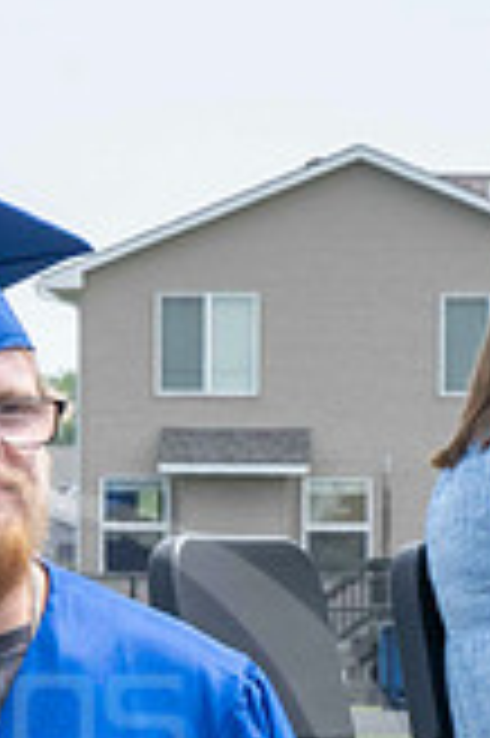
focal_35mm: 463
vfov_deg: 4.5
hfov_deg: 2.9
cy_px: 552
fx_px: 9472
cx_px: -682
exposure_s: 1/250
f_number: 13
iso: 200
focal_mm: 72
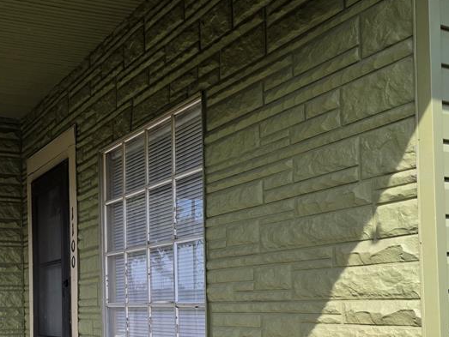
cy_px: 296
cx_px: 61
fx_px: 584
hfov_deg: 39.6
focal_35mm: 45
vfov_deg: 30.9
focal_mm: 6.25
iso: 80
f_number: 1.7
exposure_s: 1/3100
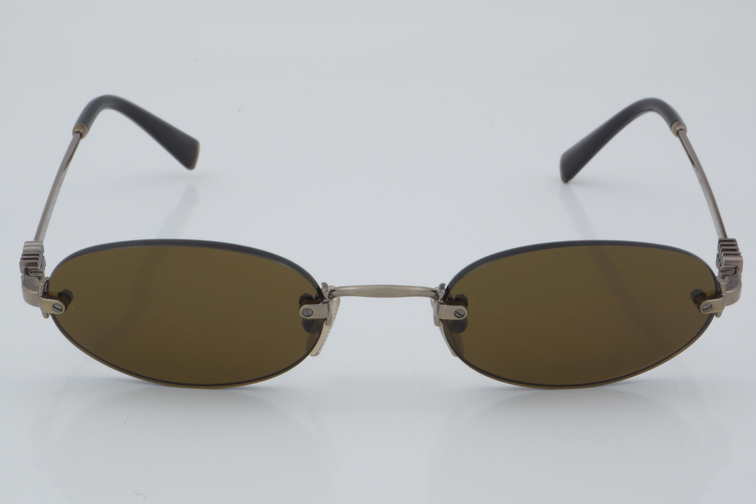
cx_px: 378
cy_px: 252
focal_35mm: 82
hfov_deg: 24.6
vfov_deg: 16.6
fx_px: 1732
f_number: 32
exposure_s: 1/4
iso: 100
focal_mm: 55
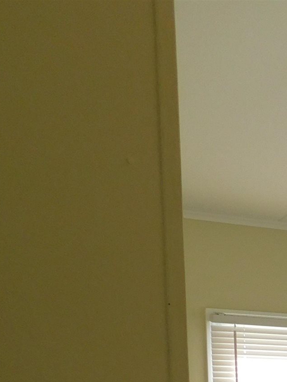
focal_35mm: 83
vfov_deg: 21.1
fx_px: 918
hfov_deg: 14.8
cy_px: 517
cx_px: 562
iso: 125
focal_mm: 4
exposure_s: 1/200
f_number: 3
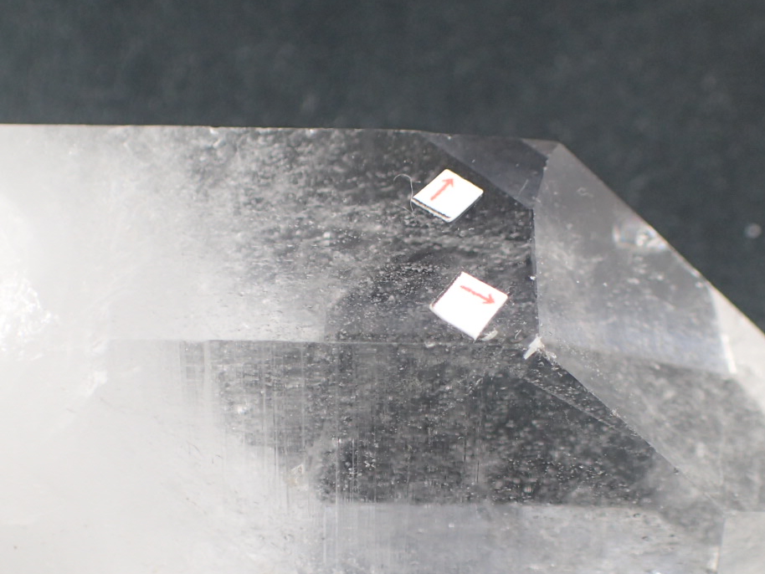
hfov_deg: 30.7
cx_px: 375
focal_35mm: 63
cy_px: 385
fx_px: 1393
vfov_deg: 23.2
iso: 100
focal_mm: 5.5
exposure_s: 1/125
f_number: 2.3
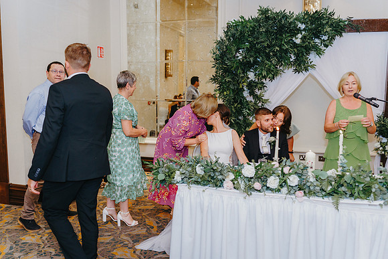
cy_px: 130
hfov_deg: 54.4
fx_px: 377
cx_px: 194
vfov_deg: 37.9
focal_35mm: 35
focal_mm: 35
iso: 1000
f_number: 2.2
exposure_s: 1/200
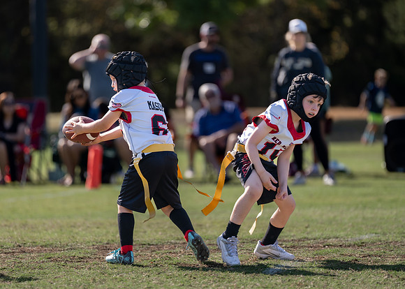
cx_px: 166
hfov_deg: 8.2
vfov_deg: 5.8
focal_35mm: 246
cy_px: 136
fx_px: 2829
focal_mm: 200
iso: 100
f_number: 2.8
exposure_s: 1/800
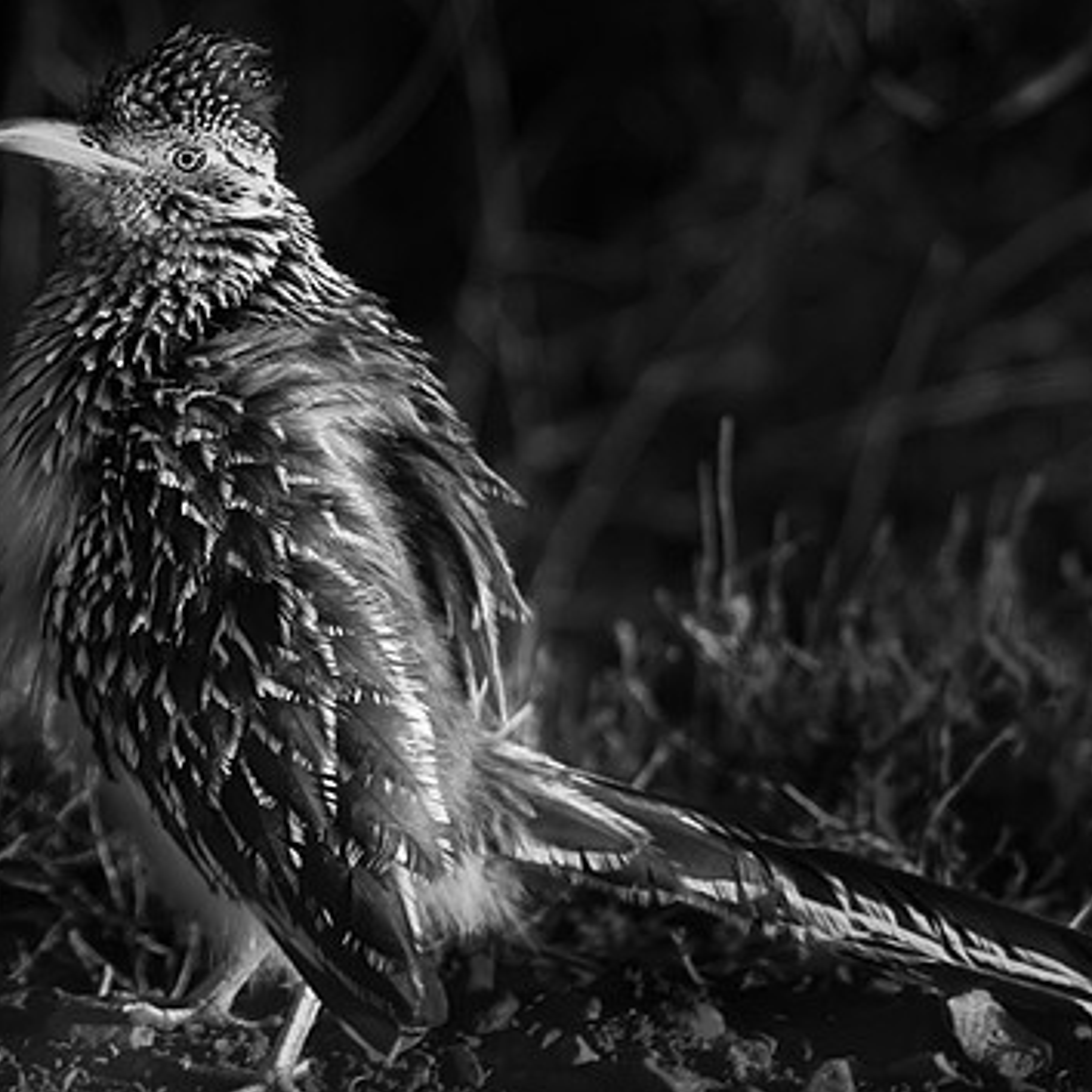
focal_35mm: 417
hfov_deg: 4.2
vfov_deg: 4.2
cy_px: 591
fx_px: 14883
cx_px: 527
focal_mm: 200
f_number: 5.6
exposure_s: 1/180
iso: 1100
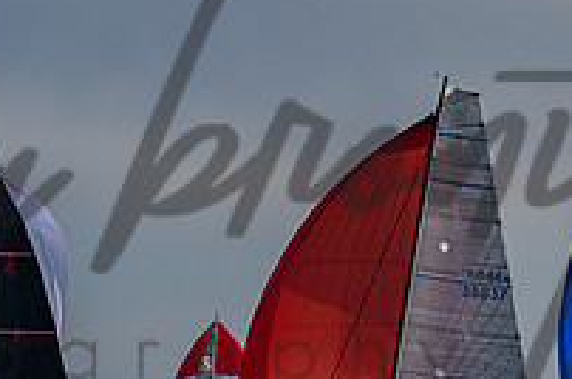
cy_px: 143
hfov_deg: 6.9
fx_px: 4775
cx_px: 352
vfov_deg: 4.6
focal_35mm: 301
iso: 320
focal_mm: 100
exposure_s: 1/6400
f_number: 6.3
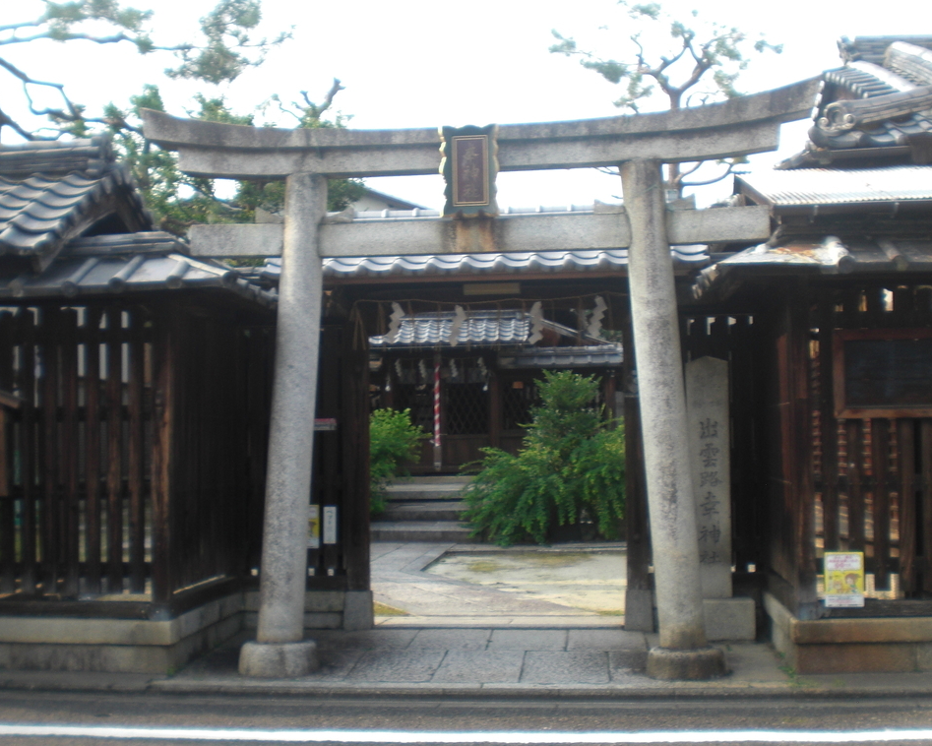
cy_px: 369
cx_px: 477
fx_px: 1297
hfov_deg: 39.5
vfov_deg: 32.1
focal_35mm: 47
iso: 64
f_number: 3.1
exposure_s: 1/200
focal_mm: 6.3
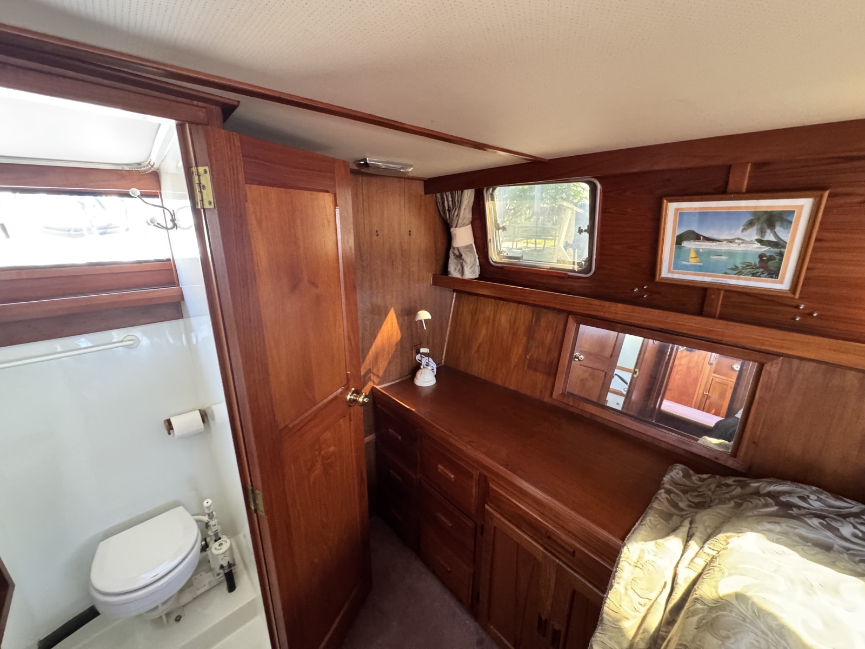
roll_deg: -0.1
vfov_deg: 85.7
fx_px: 350
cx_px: 432
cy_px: 324
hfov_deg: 102.1
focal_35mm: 14
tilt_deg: -17.8
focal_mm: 2.22
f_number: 2.2
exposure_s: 1/60
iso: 640
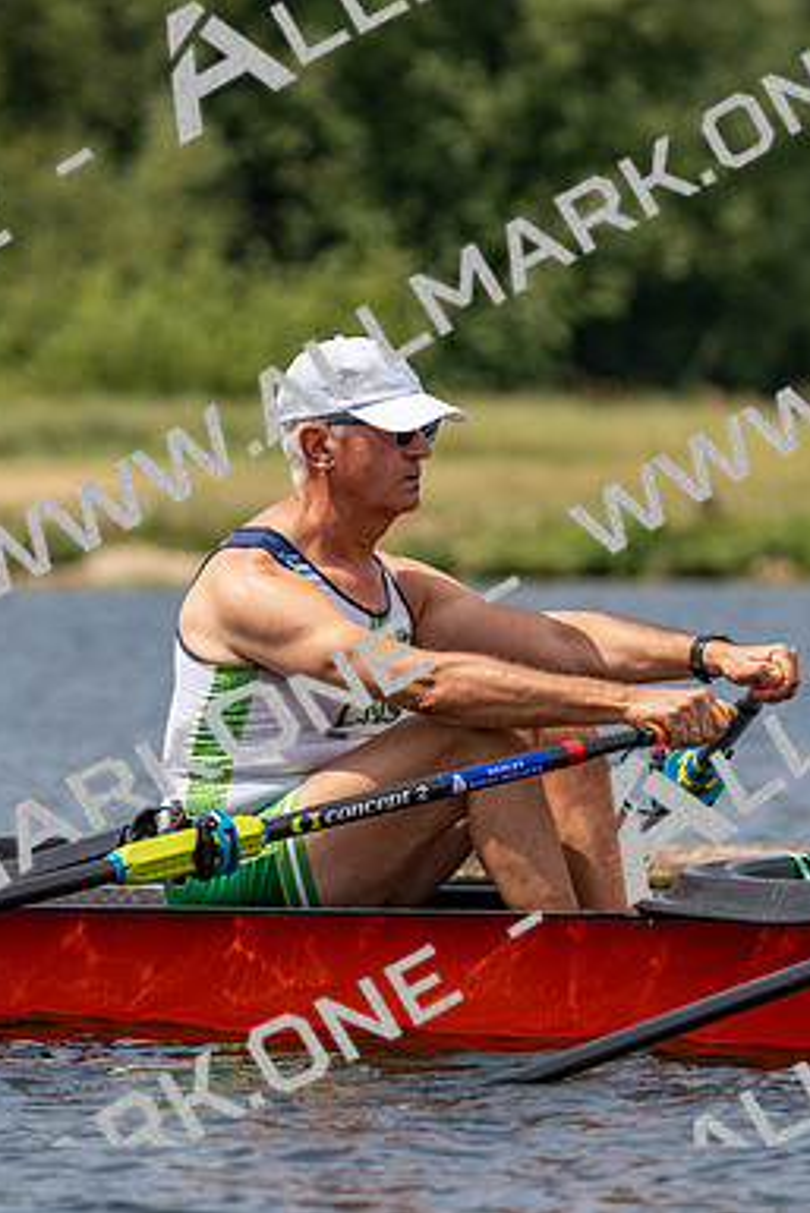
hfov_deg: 3.3
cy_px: 606
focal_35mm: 422
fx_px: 14229
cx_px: 340
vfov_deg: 4.9
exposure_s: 1/1600
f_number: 5.6
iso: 250
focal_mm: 280
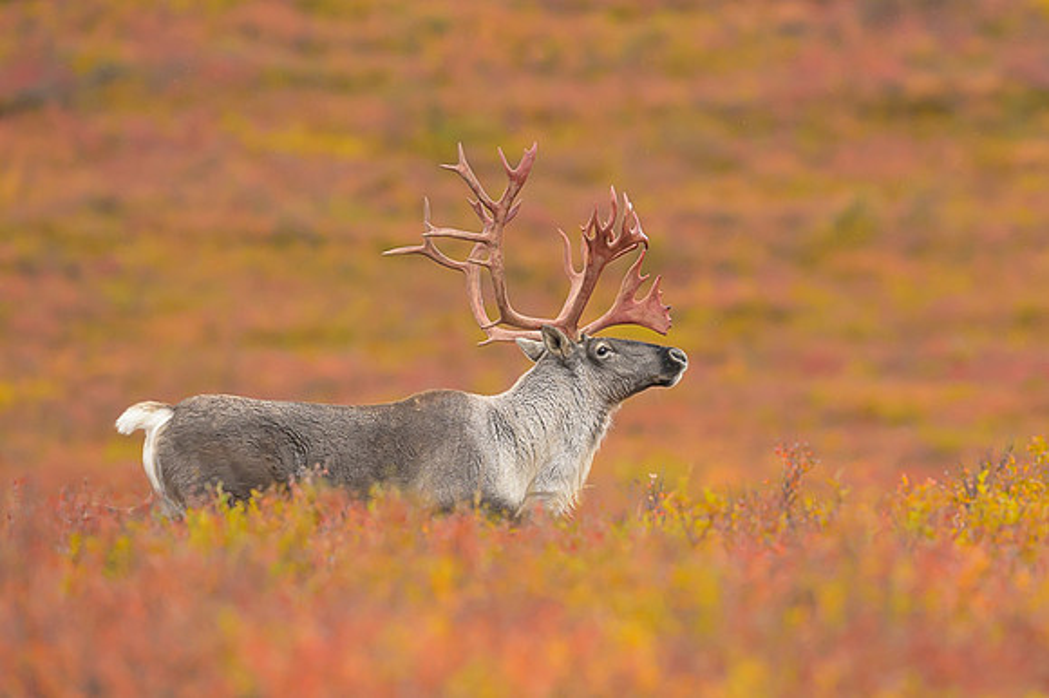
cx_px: 640
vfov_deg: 2.0
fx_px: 19910
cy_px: 367
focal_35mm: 684
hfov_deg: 3.0
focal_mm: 560
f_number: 5.6
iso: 1600
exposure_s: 1/1000
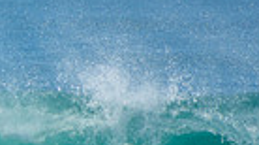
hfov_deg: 0.8
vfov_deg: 0.5
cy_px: 101
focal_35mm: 2650
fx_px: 18164
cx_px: -238
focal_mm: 400
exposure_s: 1/1250
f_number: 5.6
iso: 220
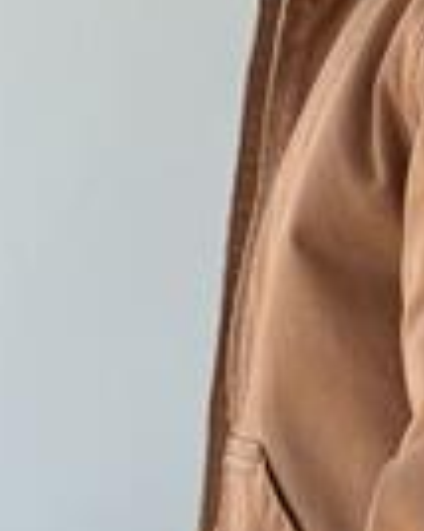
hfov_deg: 8.2
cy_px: 188
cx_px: 511
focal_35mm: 187
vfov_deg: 10.3
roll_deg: +0.3
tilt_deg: +2.4
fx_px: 2937
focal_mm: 6.76
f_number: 1.78
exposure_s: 1/345
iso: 64
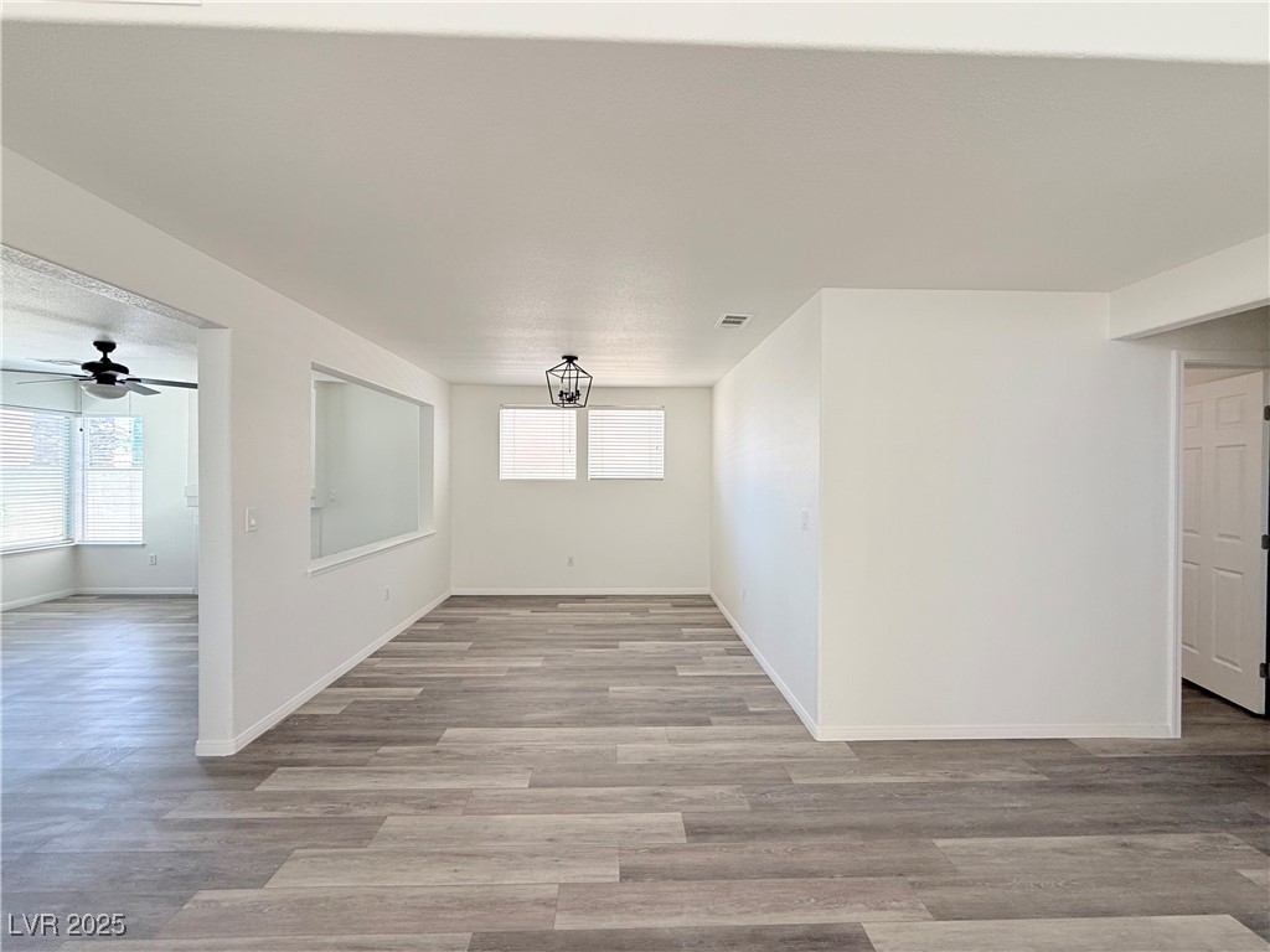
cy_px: 476
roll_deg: -0.4
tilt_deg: -0.3
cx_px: 635
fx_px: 514
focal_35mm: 14
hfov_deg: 102.1
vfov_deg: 85.7
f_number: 2.2
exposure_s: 1/99
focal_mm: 2.22
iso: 100
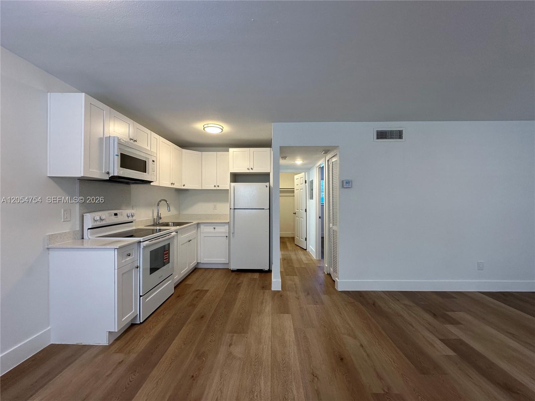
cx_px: 268
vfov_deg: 85.7
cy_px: 200
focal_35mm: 14
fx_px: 216
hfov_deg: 102.1
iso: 160
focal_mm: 2.22
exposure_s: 1/120
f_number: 2.2
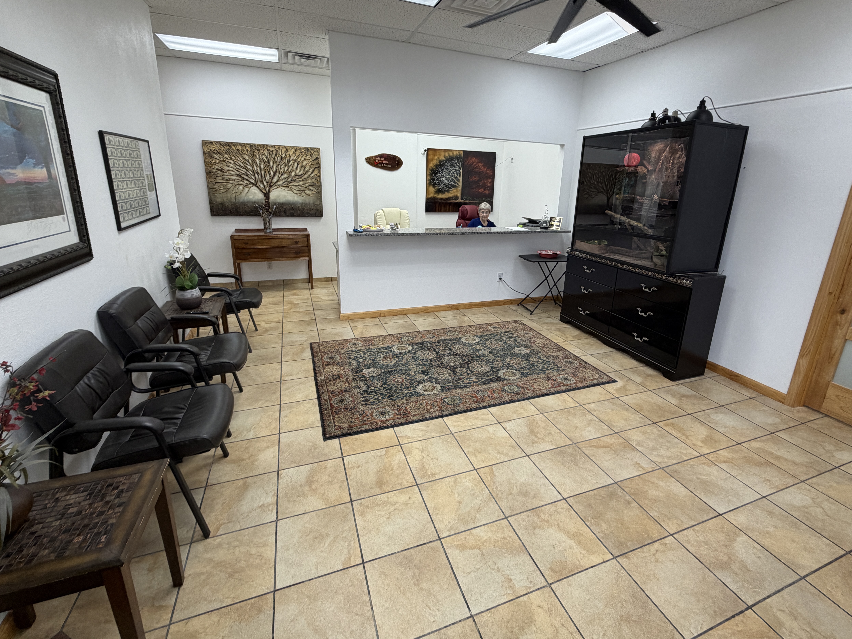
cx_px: 449
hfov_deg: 94.4
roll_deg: -2.1
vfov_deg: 77.9
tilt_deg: -15.1
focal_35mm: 16
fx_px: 394
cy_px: 290
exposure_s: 1/120
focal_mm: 2.22
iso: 125
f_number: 2.2
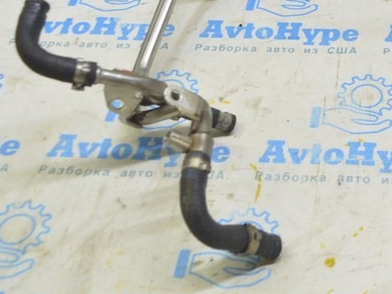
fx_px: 838
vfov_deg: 19.5
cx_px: 412
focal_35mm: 74
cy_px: 21
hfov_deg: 24.8
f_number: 5.6
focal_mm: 22
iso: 400
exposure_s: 1/20
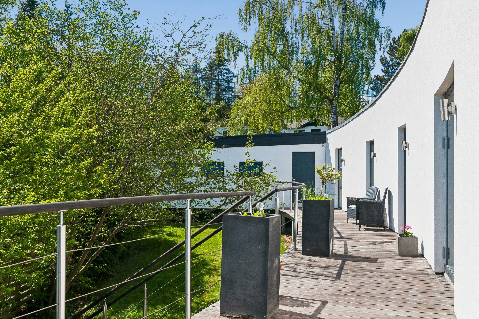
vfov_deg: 36.9
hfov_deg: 53.1
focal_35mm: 36
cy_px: 160
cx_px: 240
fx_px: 479
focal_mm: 24
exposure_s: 1/500
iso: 200
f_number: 10
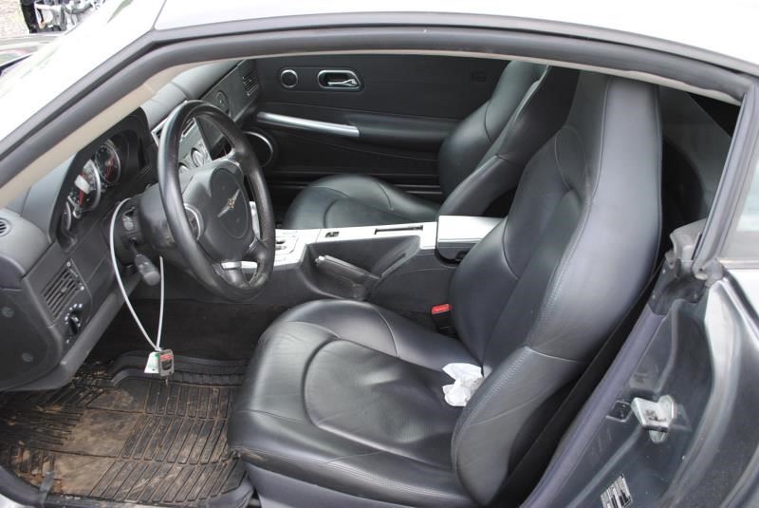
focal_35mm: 33
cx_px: 380
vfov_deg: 40.0
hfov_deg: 57.2
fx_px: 696
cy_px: 254
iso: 200
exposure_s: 1/80
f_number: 4.5
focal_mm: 22
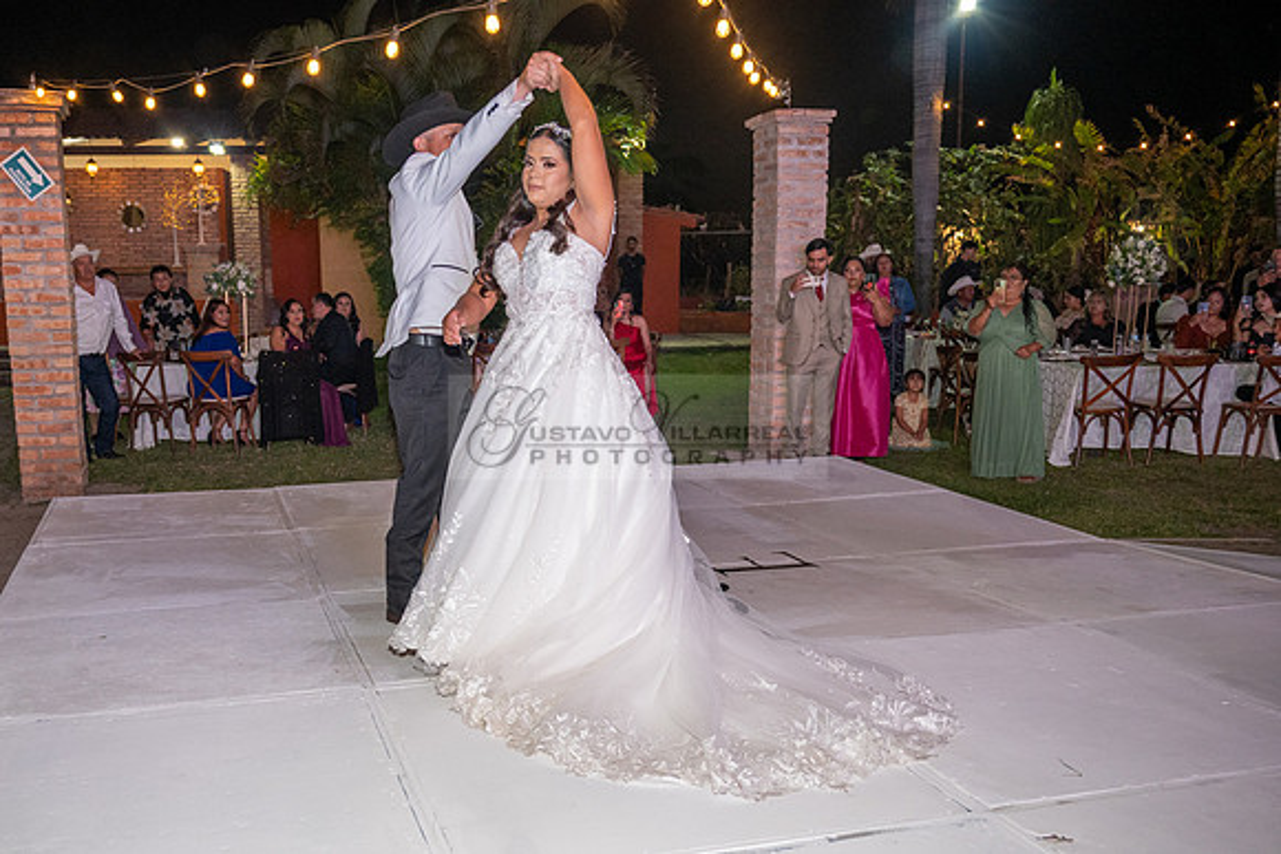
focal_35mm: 34
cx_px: 508
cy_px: 515
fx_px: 1202
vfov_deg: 39.0
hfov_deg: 55.6
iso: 2000
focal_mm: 28
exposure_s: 1/160
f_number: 4
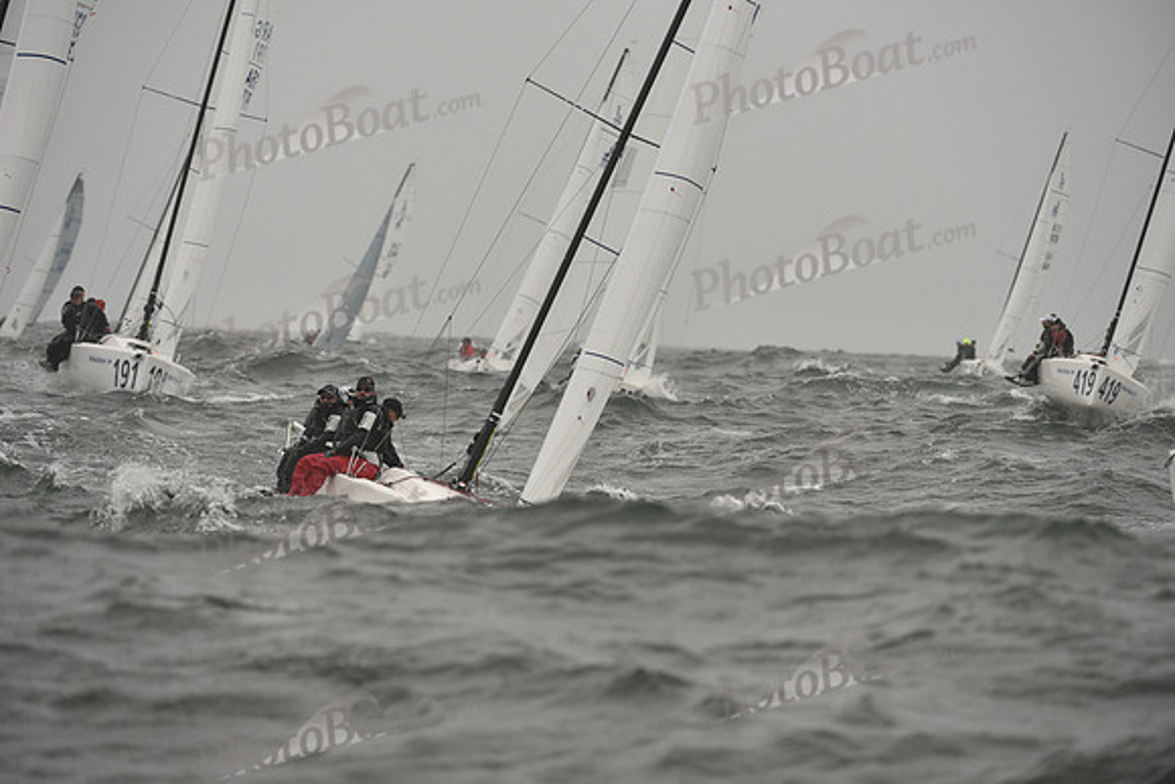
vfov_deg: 4.6
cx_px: 588
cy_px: 392
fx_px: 9793
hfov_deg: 6.9
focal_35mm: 300
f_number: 5.6
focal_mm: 300
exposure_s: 1/1000
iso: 400
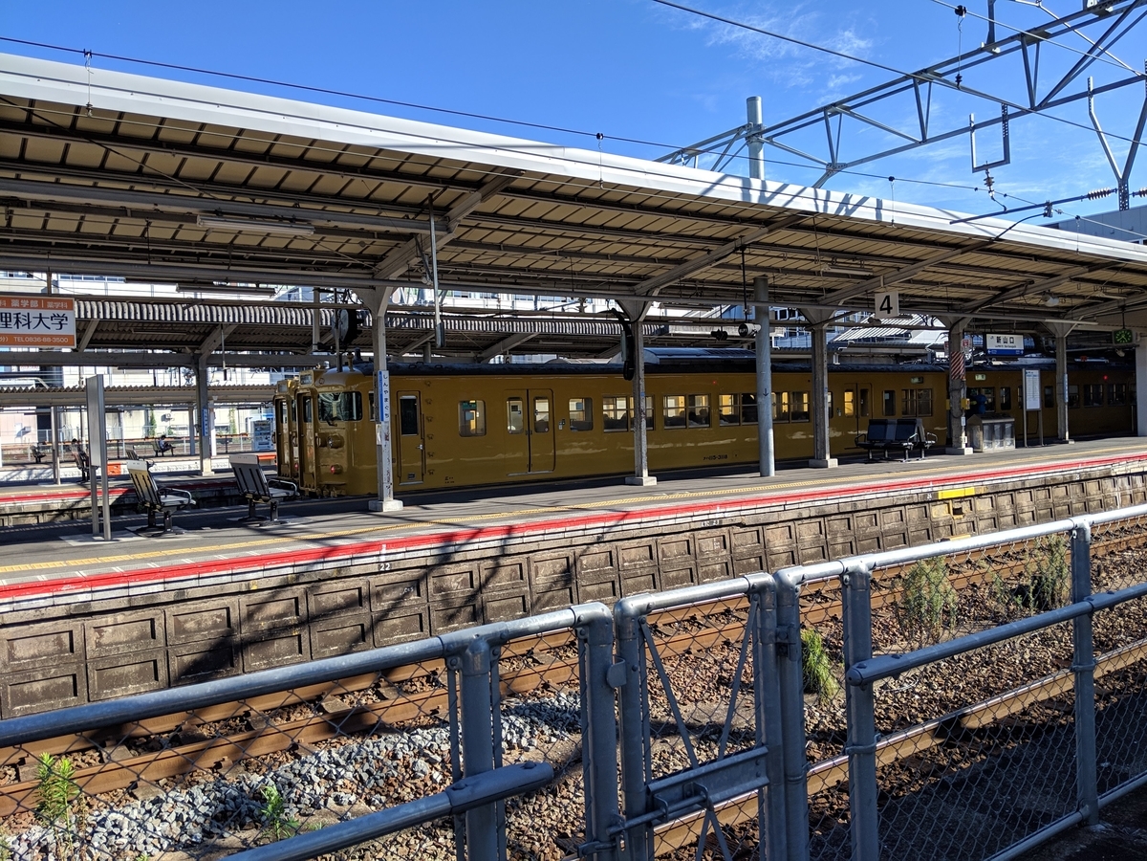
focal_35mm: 27
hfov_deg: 65.3
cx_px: 574
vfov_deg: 51.4
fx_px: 895
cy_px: 430
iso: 56
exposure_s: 1/1675
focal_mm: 4.44
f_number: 1.8
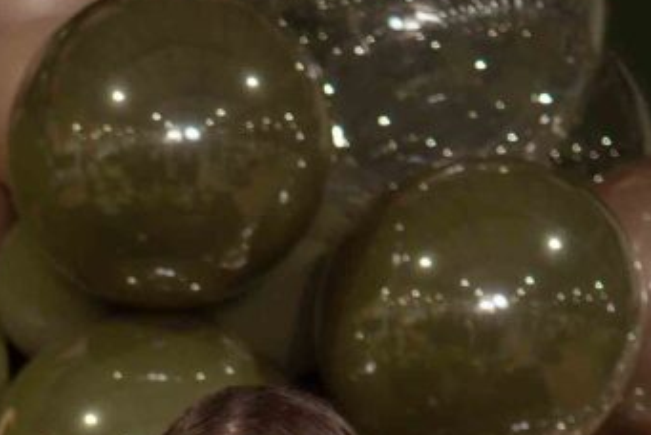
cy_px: 1264
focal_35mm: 270
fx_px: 4887
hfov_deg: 7.2
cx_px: -876
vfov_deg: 4.9
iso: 400
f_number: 2.2
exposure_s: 1/160
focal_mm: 36
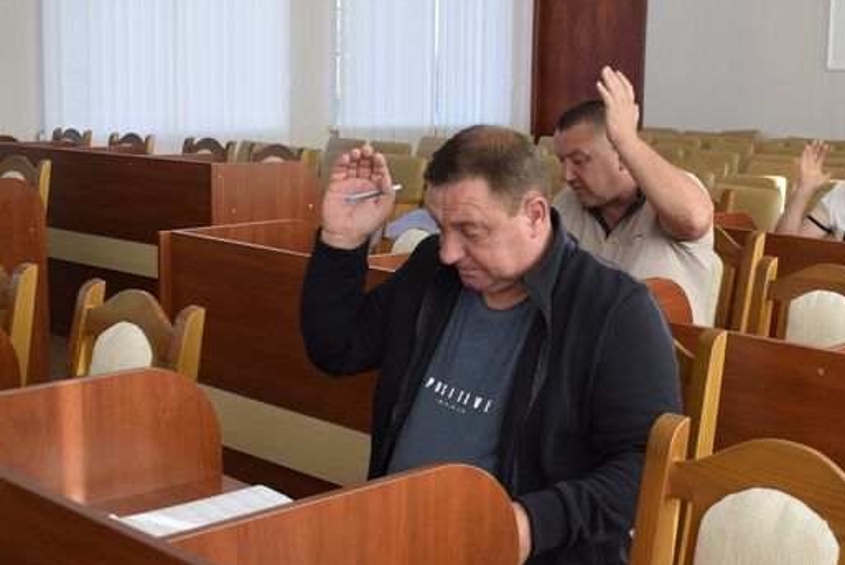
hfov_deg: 34.5
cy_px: 248
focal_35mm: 57
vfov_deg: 23.8
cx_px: 605
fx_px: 1339
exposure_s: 1/125
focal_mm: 26
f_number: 5.6
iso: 400
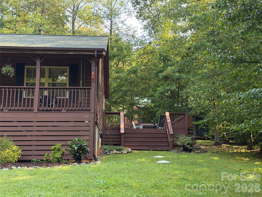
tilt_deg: +9.2
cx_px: 131
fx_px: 363
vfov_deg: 30.3
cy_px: 98
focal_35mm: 48
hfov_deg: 39.7
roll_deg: +0.1
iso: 80
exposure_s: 1/186
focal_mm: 6.76
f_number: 1.78
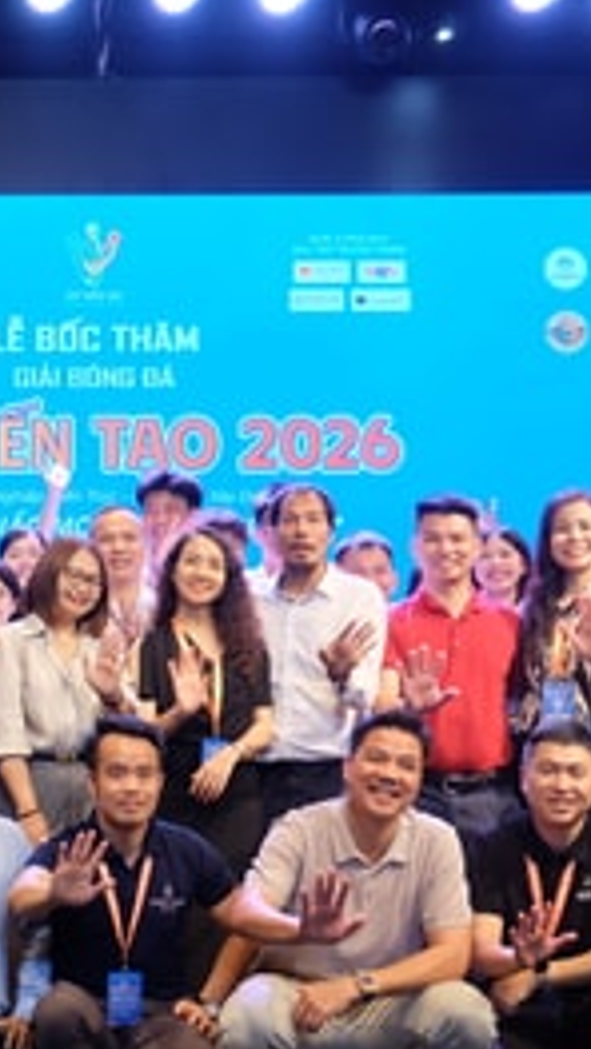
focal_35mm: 71
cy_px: 602
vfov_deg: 29.7
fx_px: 1977
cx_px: 0
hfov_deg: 16.6
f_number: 4
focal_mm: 22.2
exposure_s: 1/50
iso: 800
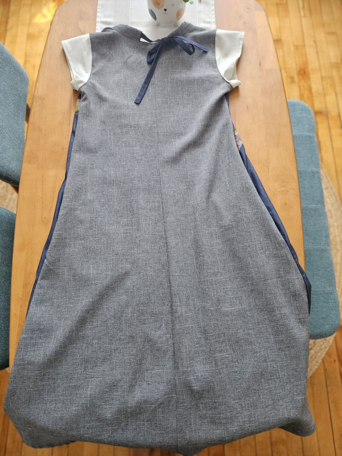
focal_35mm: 23
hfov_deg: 58.9
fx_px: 303
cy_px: 228
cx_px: 171
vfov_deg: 73.9
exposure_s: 1/120
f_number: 1.8
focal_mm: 5.4
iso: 400
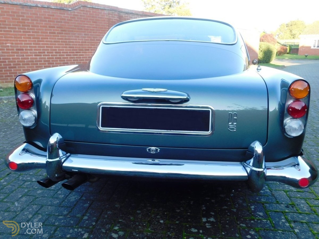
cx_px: 160
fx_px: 276
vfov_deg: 46.8
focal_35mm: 30
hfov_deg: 60.0
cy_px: 120
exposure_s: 1/100
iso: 125
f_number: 3.2
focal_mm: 5.3
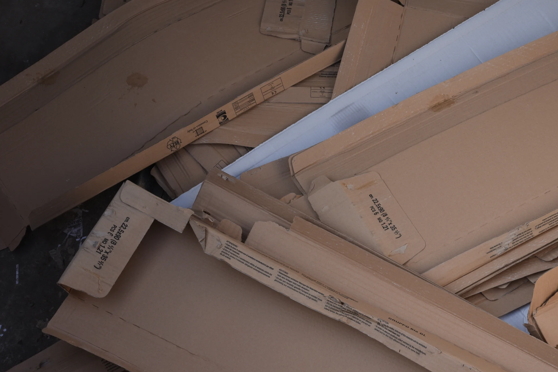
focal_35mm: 76
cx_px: 340
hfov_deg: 26.6
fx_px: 1178
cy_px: 145
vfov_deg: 17.9
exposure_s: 1/125
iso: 400
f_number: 18
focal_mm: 62
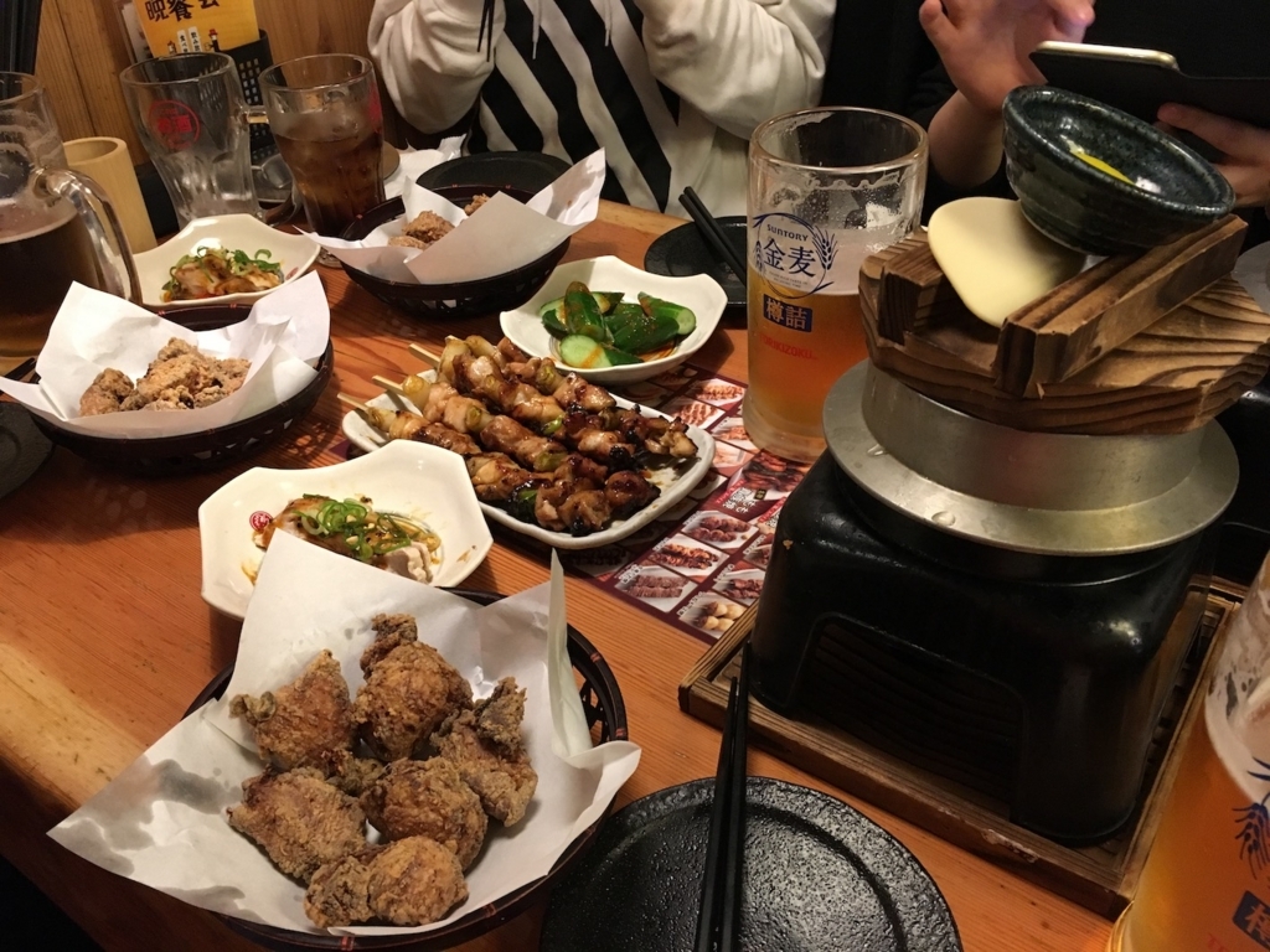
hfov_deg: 61.7
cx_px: 635
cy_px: 476
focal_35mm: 29
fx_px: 1064
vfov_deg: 48.2
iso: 200
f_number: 2.2
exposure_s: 1/17
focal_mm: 4.15
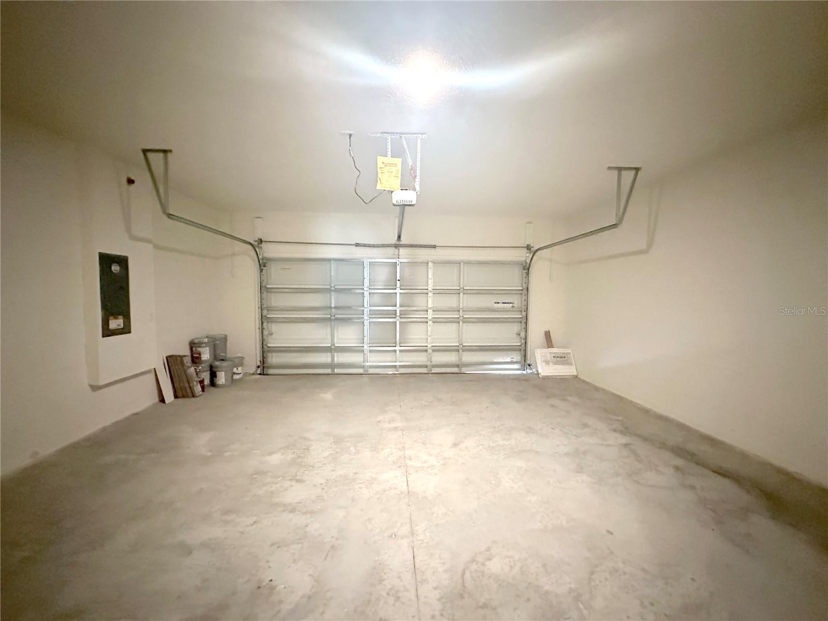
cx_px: 414
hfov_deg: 102.1
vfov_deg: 85.7
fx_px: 335
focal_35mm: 14
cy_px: 310
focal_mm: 2.22
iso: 1250
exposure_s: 1/40
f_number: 2.2
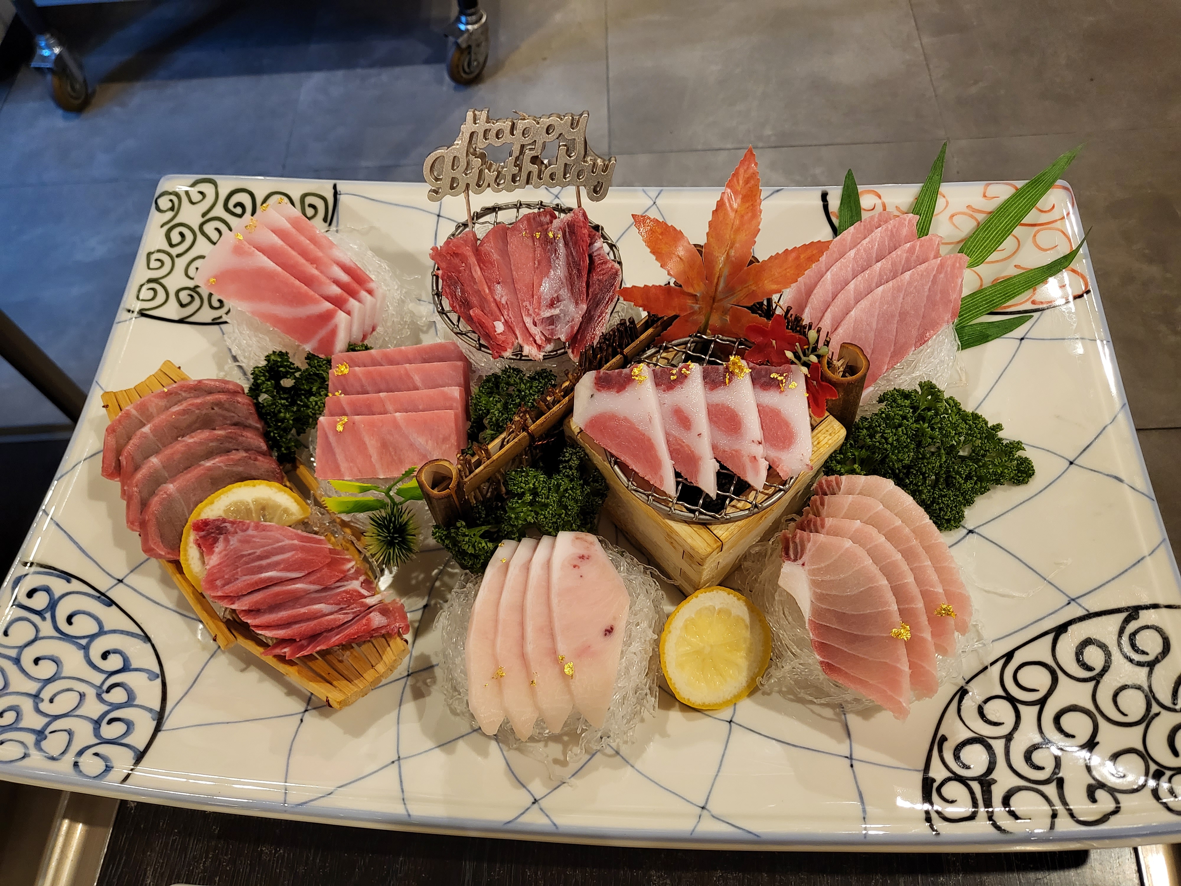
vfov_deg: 53.1
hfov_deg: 67.3
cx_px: 590
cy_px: 443
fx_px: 887
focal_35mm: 26
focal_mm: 4.25
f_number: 1.8
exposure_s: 1/40
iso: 400
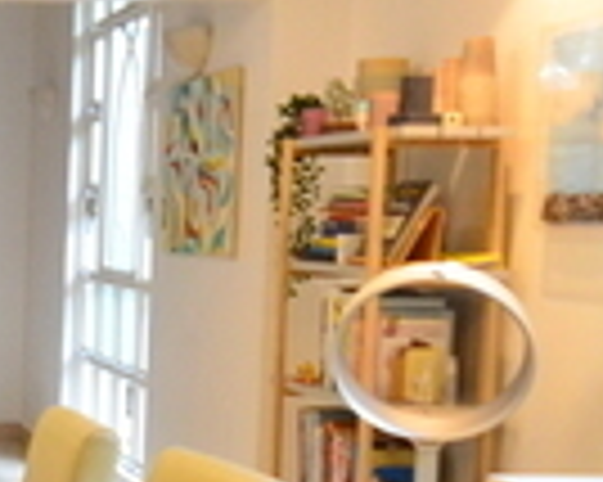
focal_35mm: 84
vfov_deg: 18.2
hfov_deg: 19.7
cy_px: 320
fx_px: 1498
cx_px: -306
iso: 1250
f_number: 4.5
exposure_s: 1/20
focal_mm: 10
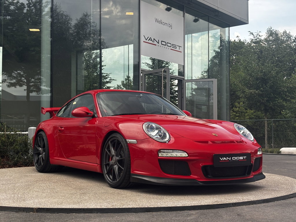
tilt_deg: +4.2
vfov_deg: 28.0
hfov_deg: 36.8
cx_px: 148
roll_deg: -0.6
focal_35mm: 52
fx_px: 445
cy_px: 111
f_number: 1.6
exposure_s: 1/244
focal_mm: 5.96
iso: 32
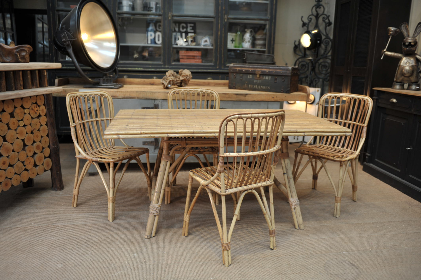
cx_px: 210
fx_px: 362
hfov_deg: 60.3
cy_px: 140
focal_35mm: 31
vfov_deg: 42.3
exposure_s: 1/50
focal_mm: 31
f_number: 3.2
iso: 400
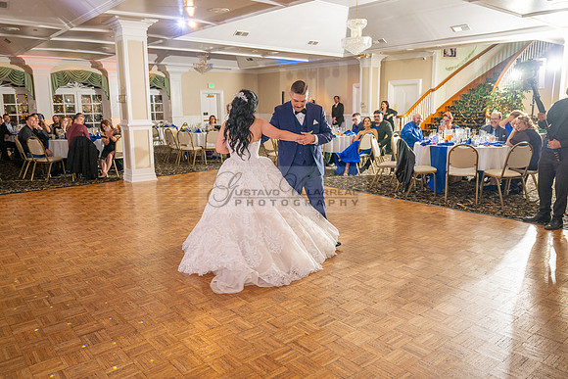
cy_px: 190
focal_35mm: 28
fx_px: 442
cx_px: 284
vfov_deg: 46.4
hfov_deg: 65.5
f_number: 3.2
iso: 640
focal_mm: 28
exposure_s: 1/160
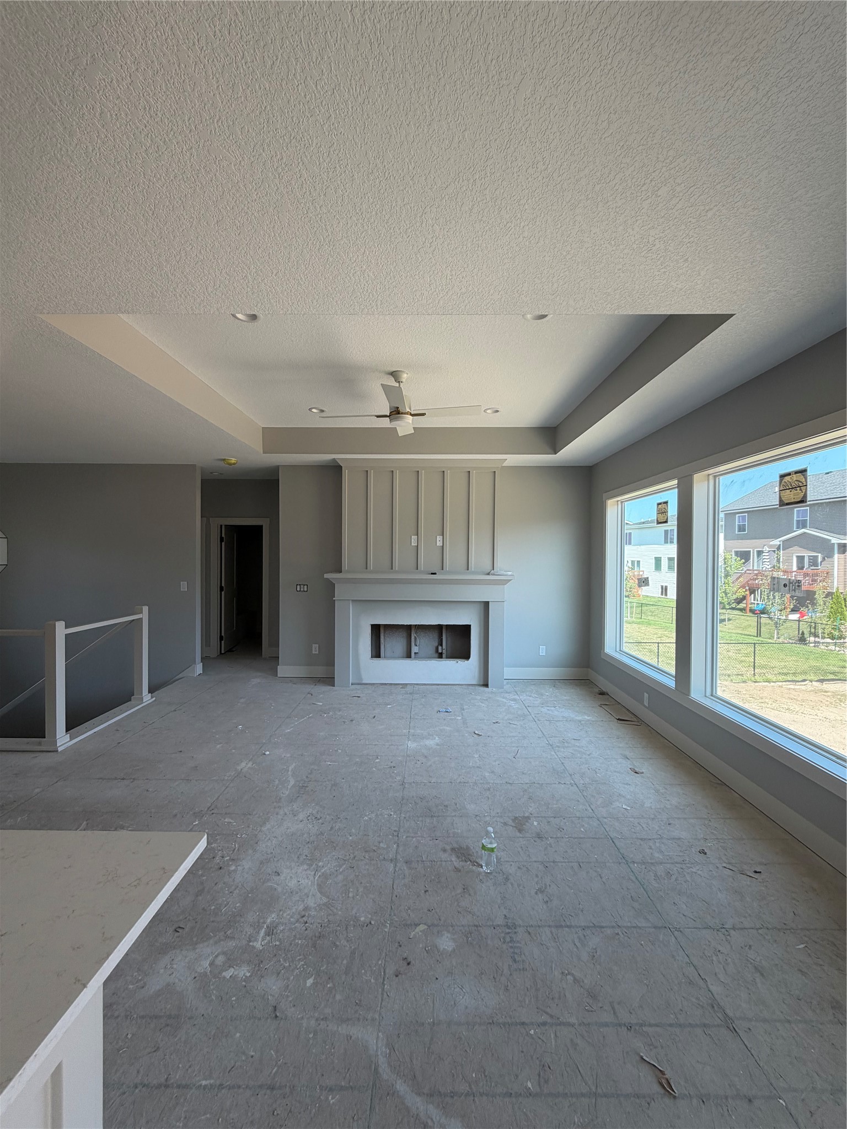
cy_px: 564
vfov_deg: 102.1
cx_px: 424
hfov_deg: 85.7
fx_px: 457
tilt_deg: -1.4
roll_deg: -0.8
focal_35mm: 14
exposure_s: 1/121
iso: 64
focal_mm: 2.22
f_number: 2.2
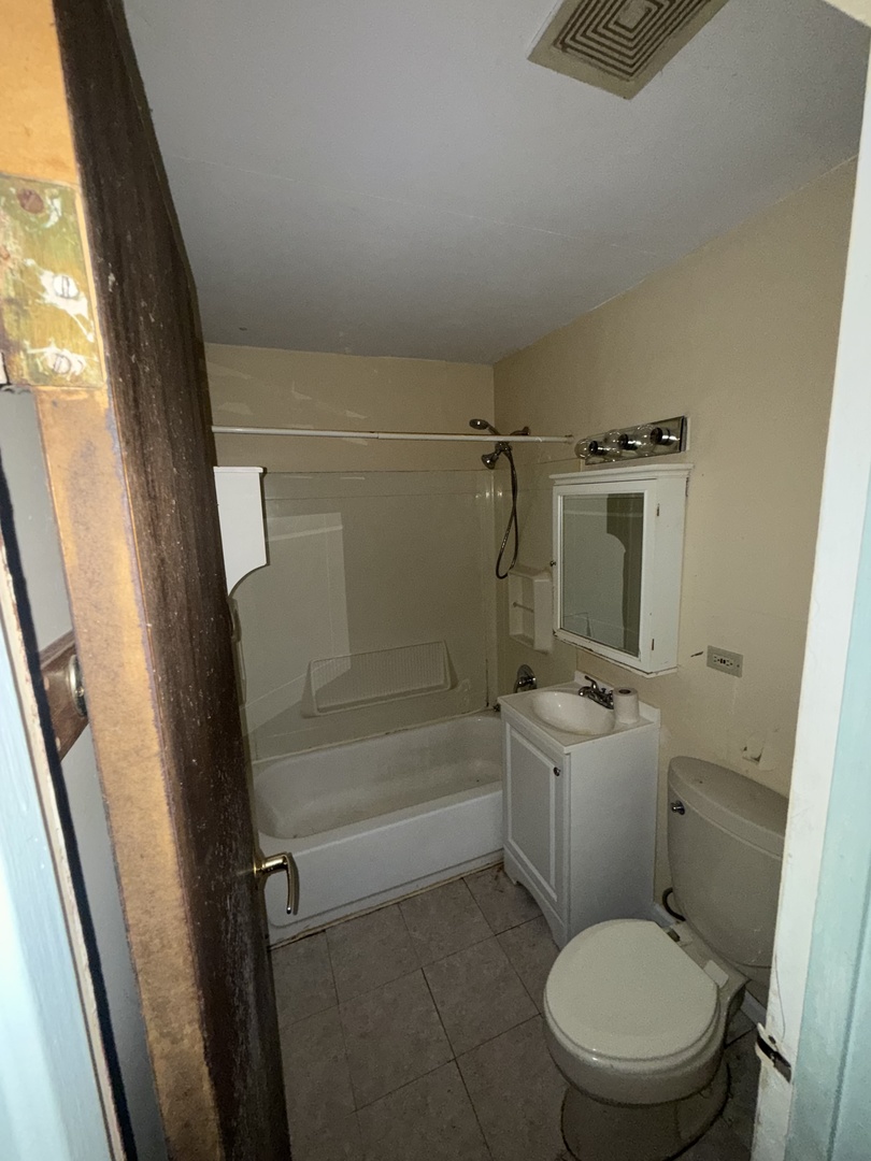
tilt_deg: -10.4
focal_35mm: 14
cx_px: 436
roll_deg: +1.9
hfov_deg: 85.7
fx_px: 470
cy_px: 580
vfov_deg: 102.1
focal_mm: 2.22
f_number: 2.2
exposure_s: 1/34
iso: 200
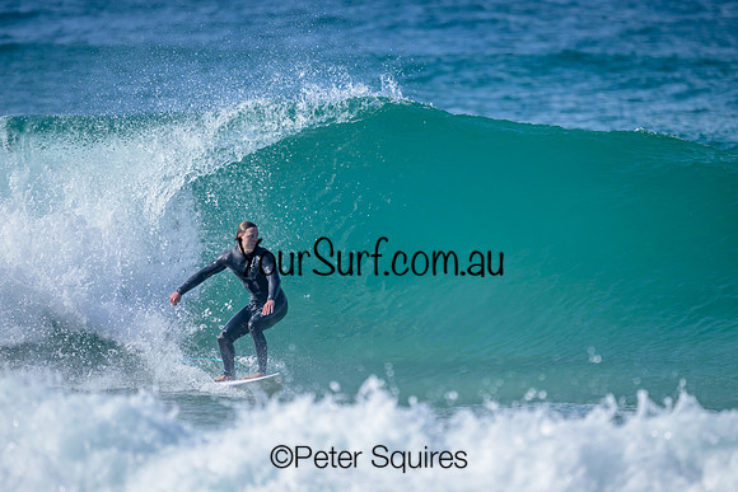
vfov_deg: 1.7
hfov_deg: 2.6
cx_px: 369
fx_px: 16403
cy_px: 246
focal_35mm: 800
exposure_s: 1/2500
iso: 400
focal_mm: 800
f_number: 6.3
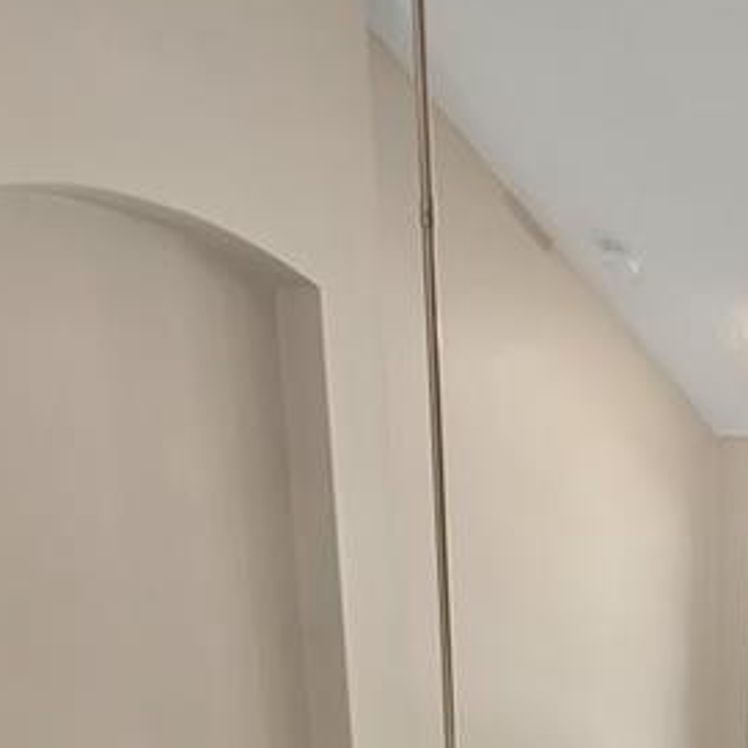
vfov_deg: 19.4
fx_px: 1711
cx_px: 646
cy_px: 1298
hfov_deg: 24.1
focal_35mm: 70
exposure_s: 1/160
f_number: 2.8
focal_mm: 14
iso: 400
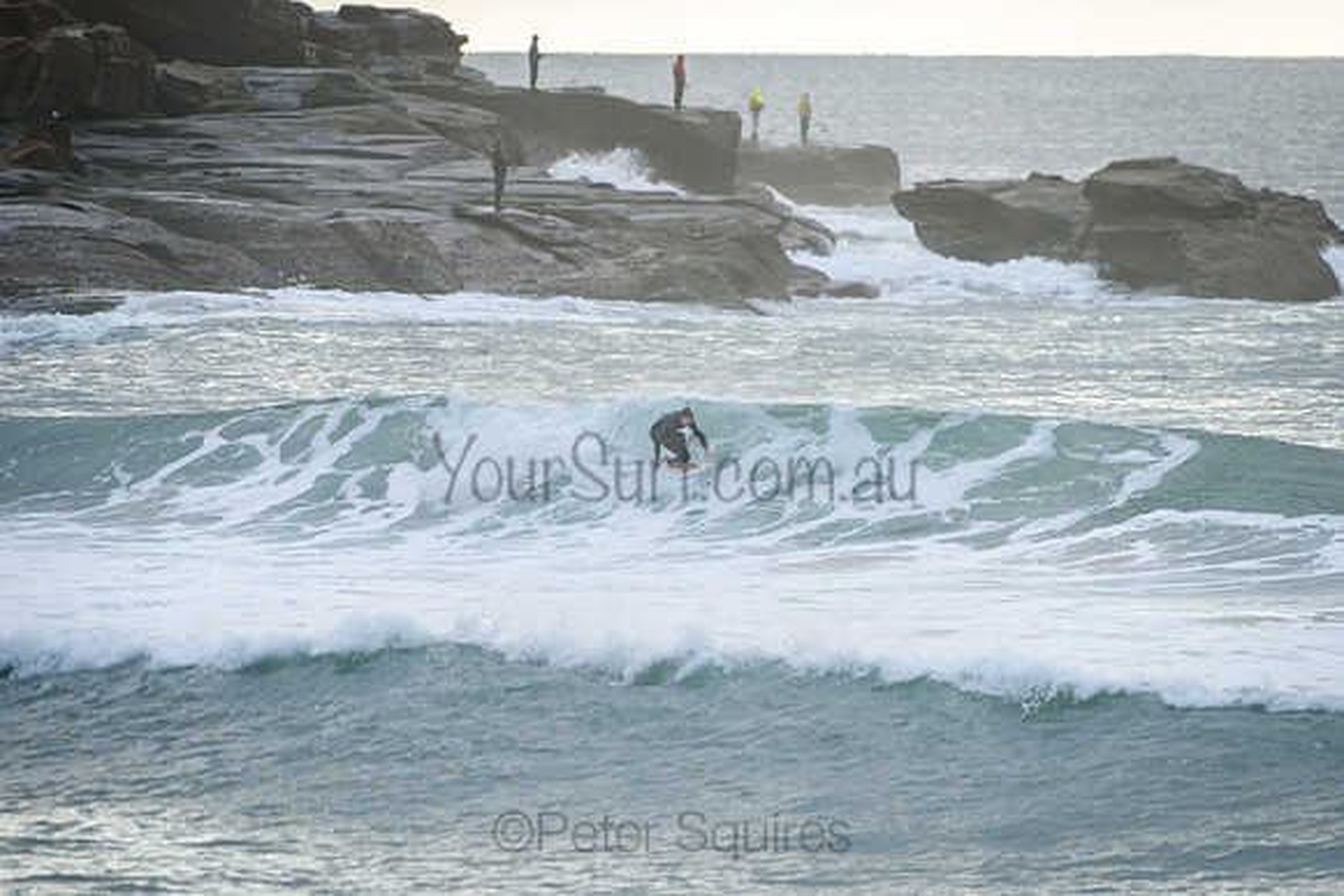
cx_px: 672
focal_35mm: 503
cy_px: 448
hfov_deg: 4.1
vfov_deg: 2.7
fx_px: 18775
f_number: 5.6
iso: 250
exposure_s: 1/1000
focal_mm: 500
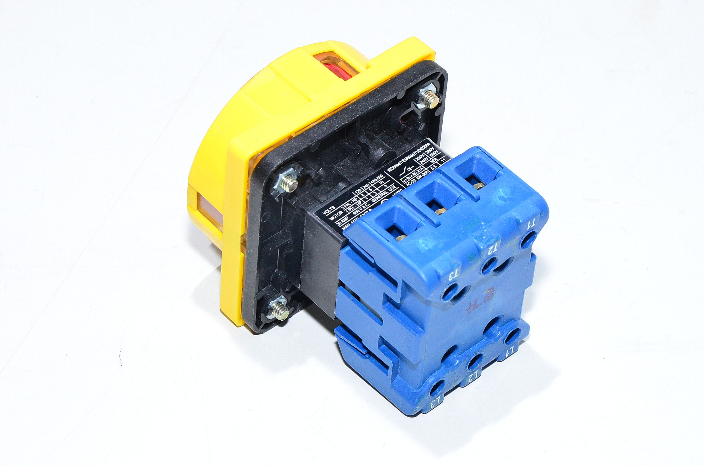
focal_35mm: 158
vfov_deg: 8.7
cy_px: 233
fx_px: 3074
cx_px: 352
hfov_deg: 13.1
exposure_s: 1/50
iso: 1600
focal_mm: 105
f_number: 16
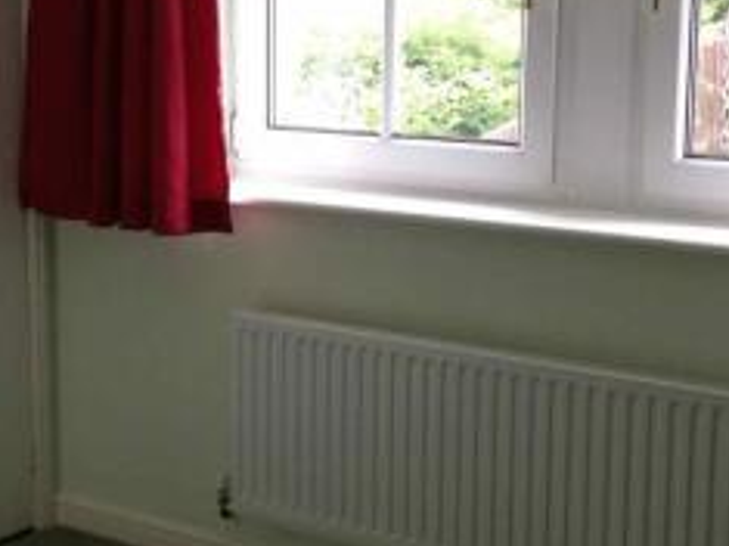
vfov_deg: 18.0
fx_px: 1726
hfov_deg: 23.4
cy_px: 240
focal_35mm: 82
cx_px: 104
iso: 80
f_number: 2.4
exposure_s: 1/60
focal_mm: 4.13
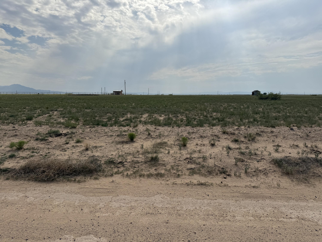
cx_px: 161
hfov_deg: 71.6
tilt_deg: -6.4
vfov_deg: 56.8
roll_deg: -0.2
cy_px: 121
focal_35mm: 24
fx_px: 223
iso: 80
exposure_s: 1/11905
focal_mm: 6.76
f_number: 1.78
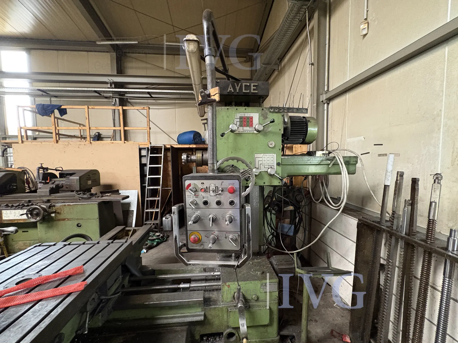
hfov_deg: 102.1
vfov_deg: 85.7
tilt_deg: -3.8
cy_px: 172
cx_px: 229
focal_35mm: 14
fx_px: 185
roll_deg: +0.0
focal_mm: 2.22
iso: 640
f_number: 2.2
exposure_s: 1/60
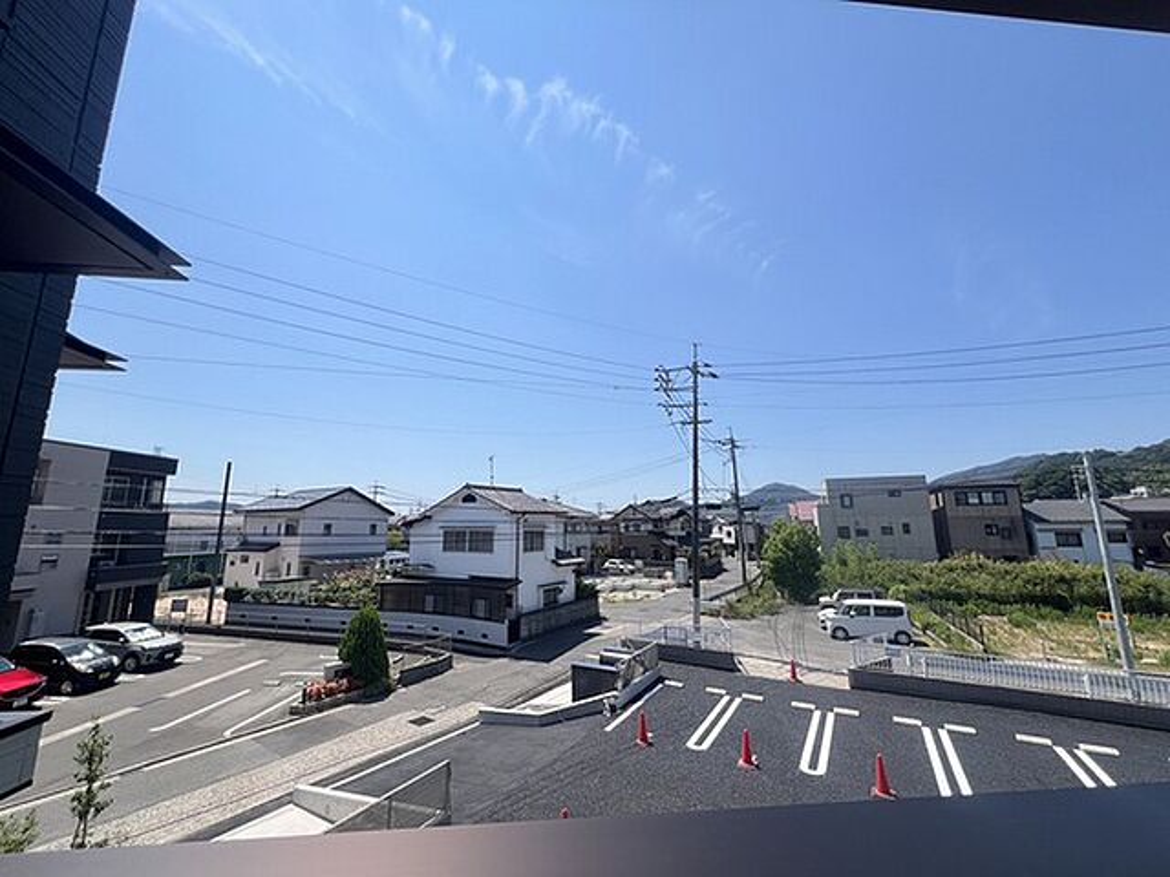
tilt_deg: +10.6
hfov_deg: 106.2
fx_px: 439
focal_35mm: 13
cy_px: 438
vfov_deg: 89.9
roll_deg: +0.5
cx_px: 585
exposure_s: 1/1876
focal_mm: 1.57
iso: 32
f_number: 1.8
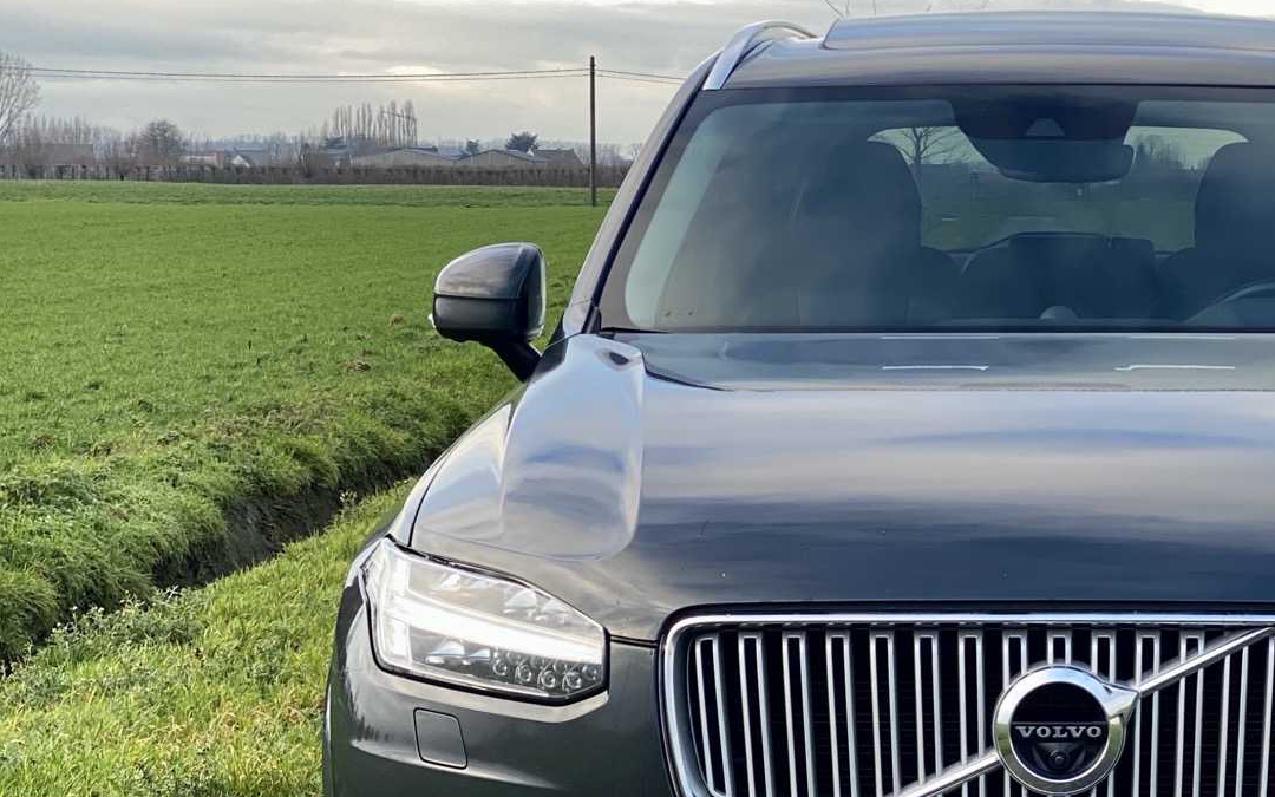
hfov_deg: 20.9
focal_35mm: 98
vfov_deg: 13.3
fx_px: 3405
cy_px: 599
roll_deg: -0.8
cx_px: 1055
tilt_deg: -5.8
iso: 25
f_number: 2
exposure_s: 1/198
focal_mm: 6
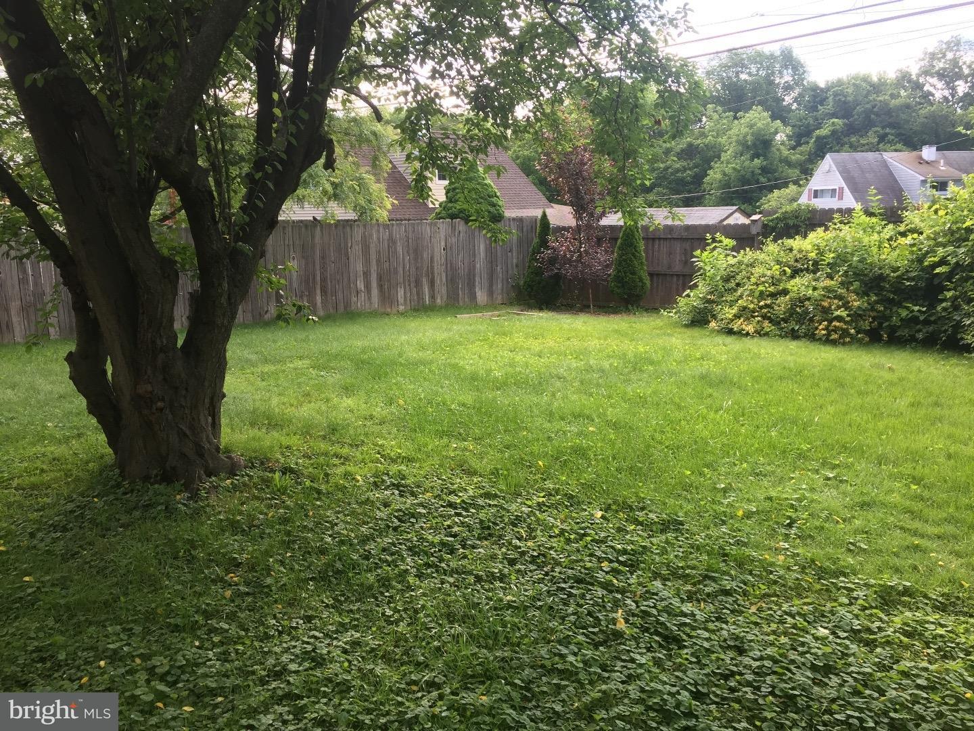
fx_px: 816
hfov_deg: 61.7
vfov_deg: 48.2
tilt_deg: -11.3
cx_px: 487
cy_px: 366
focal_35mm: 29
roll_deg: +2.2
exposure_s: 1/144
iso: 32
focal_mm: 4.15
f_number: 2.2
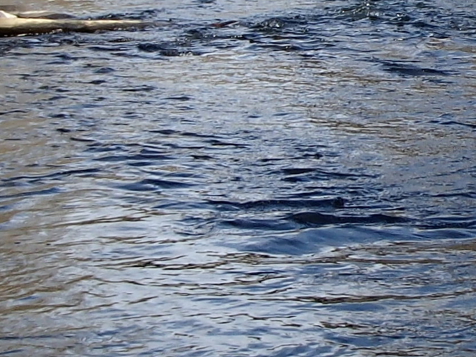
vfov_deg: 11.0
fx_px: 1843
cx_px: 504
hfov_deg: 14.4
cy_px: 42
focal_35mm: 134
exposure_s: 1/320
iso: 100
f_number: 3.9
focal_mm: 5
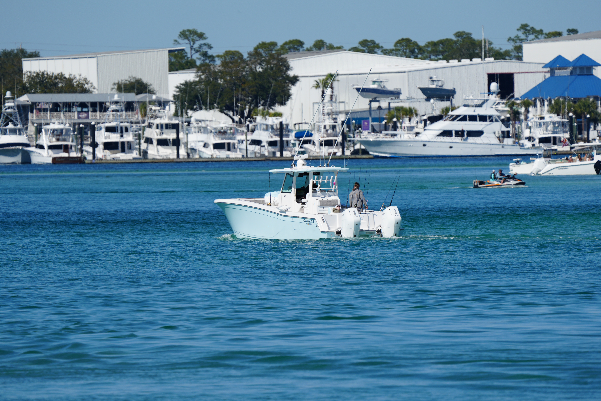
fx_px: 10617
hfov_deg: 3.2
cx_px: 299
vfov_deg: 2.2
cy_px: 211
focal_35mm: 636
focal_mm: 600
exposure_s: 1/640
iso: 100
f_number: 8
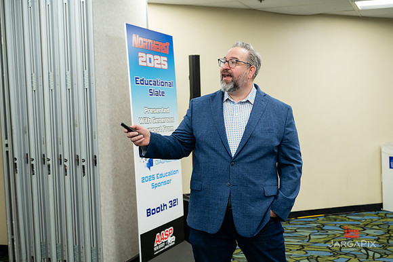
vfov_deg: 26.8
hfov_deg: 39.4
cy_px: 124
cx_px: 197
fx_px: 548
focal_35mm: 50
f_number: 4
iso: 1600
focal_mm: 46
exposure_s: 1/200
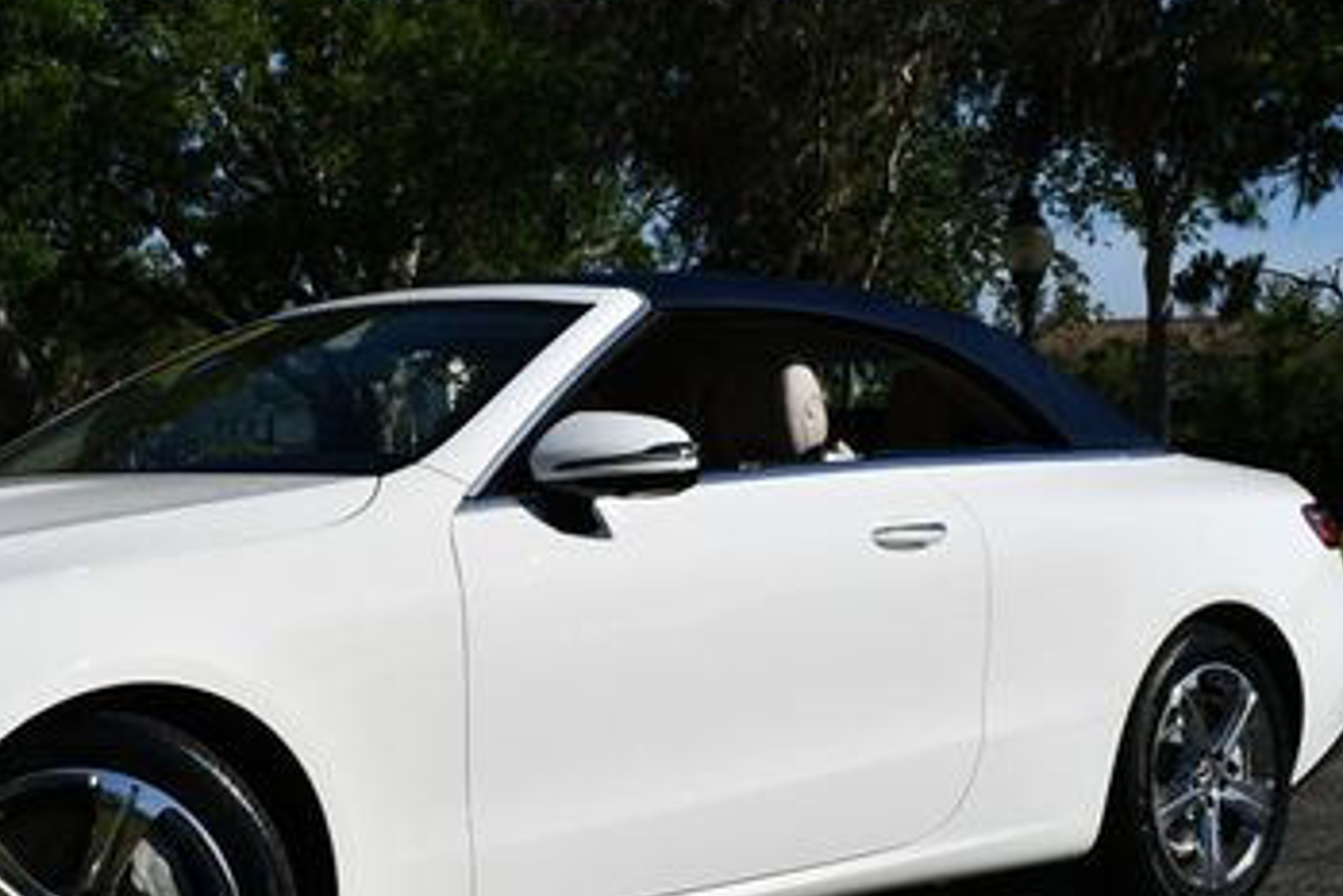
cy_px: 519
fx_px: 2463
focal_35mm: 66
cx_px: 273
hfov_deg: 29.8
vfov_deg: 20.6
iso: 100
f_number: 10
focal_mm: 18
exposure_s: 1/400
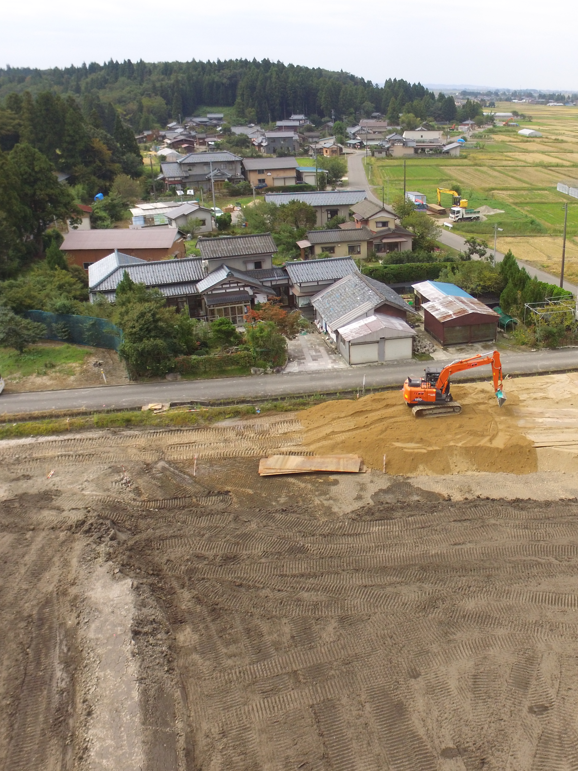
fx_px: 601
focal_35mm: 27
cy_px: 384
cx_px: 414
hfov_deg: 49.8
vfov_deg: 65.3
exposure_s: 1/871
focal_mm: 3.61
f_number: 2.8
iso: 100
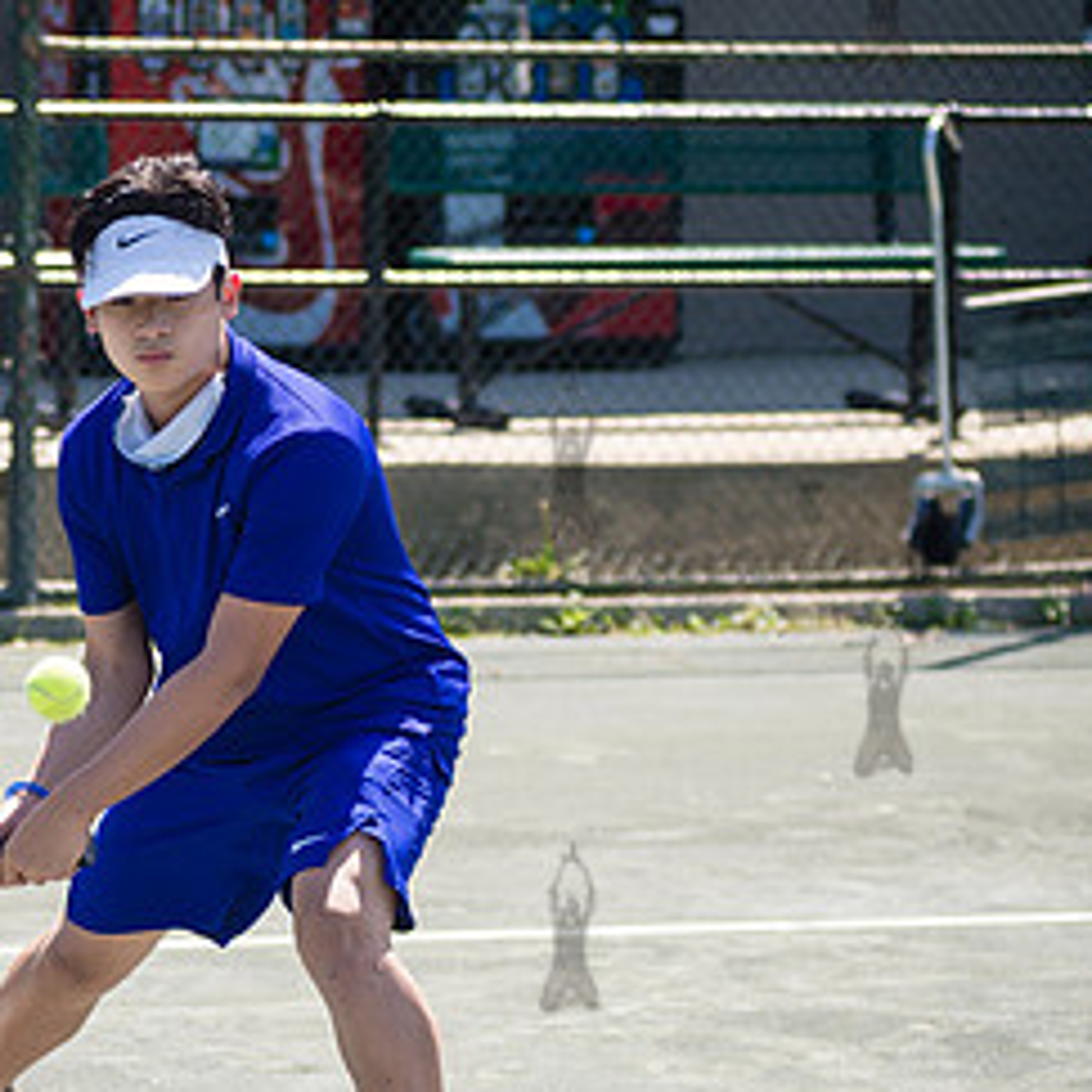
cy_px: 649
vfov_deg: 8.7
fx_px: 7138
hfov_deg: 8.6
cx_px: -231
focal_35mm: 200
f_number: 4.5
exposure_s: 1/640
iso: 125
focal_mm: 80
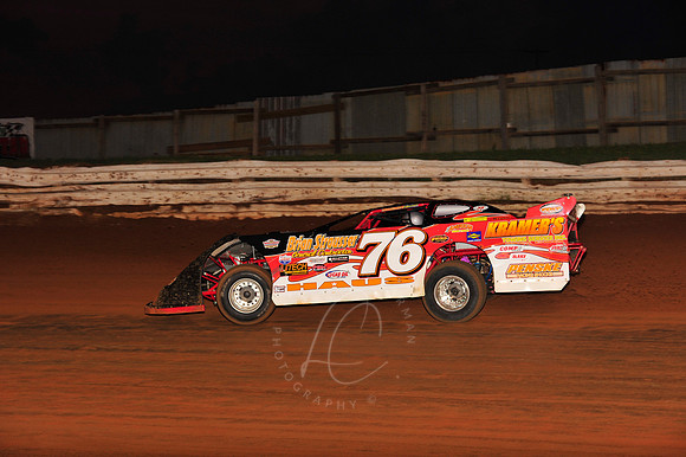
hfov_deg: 20.4
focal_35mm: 100
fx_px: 1904
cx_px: 343
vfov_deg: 13.7
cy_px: 228
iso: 800
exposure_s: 1/320
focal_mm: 100
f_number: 6.3
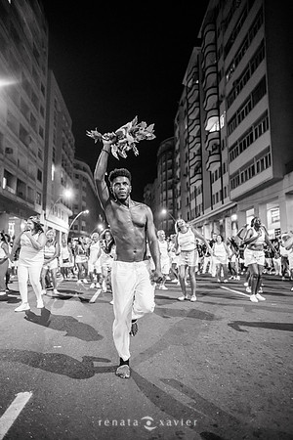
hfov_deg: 53.1
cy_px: 220
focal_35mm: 24
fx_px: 293
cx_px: 146
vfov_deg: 73.7
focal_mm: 24
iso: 5000
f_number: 1.8
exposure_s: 1/200
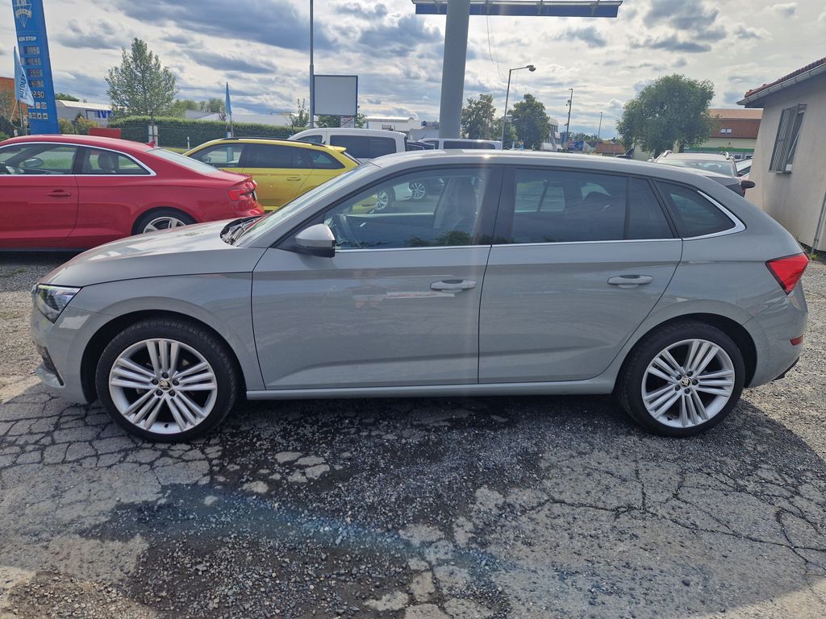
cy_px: 310
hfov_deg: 73.9
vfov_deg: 58.9
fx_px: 549
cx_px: 413
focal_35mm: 23
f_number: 1.8
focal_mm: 5.4
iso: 50
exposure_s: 1/1740
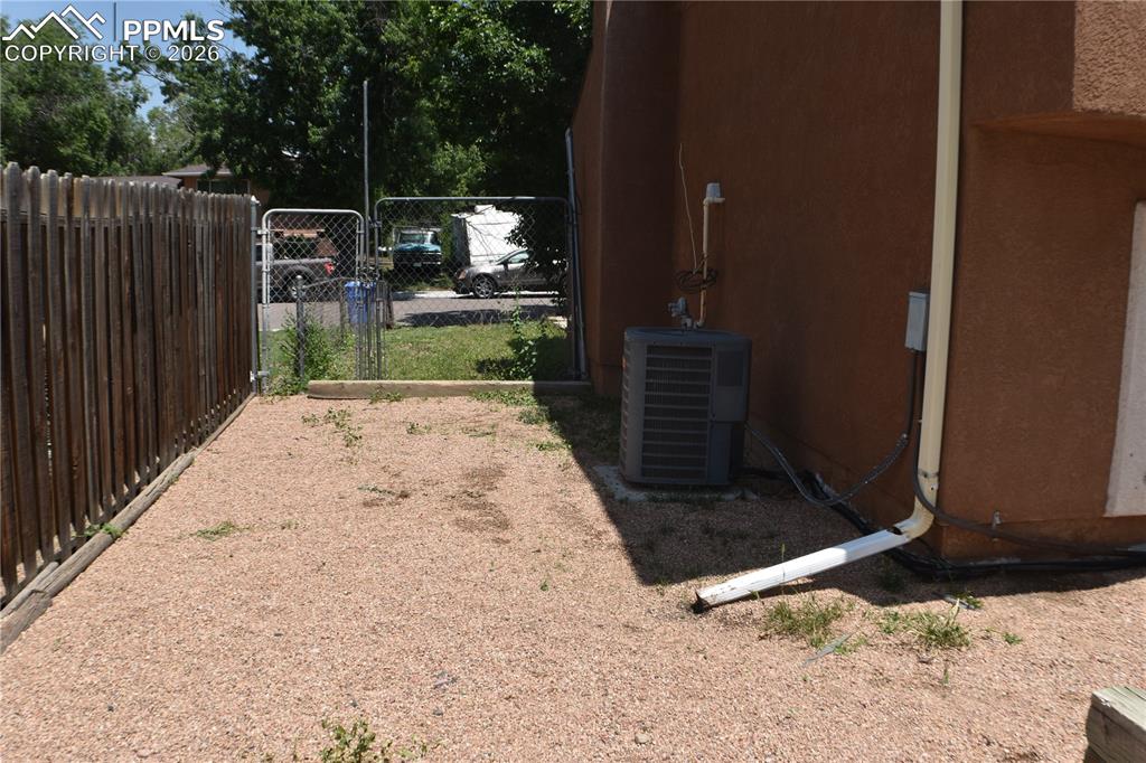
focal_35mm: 40
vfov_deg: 33.0
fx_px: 1289
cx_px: 573
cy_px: 382
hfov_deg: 47.9
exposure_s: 1/200
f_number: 10
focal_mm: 27
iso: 100
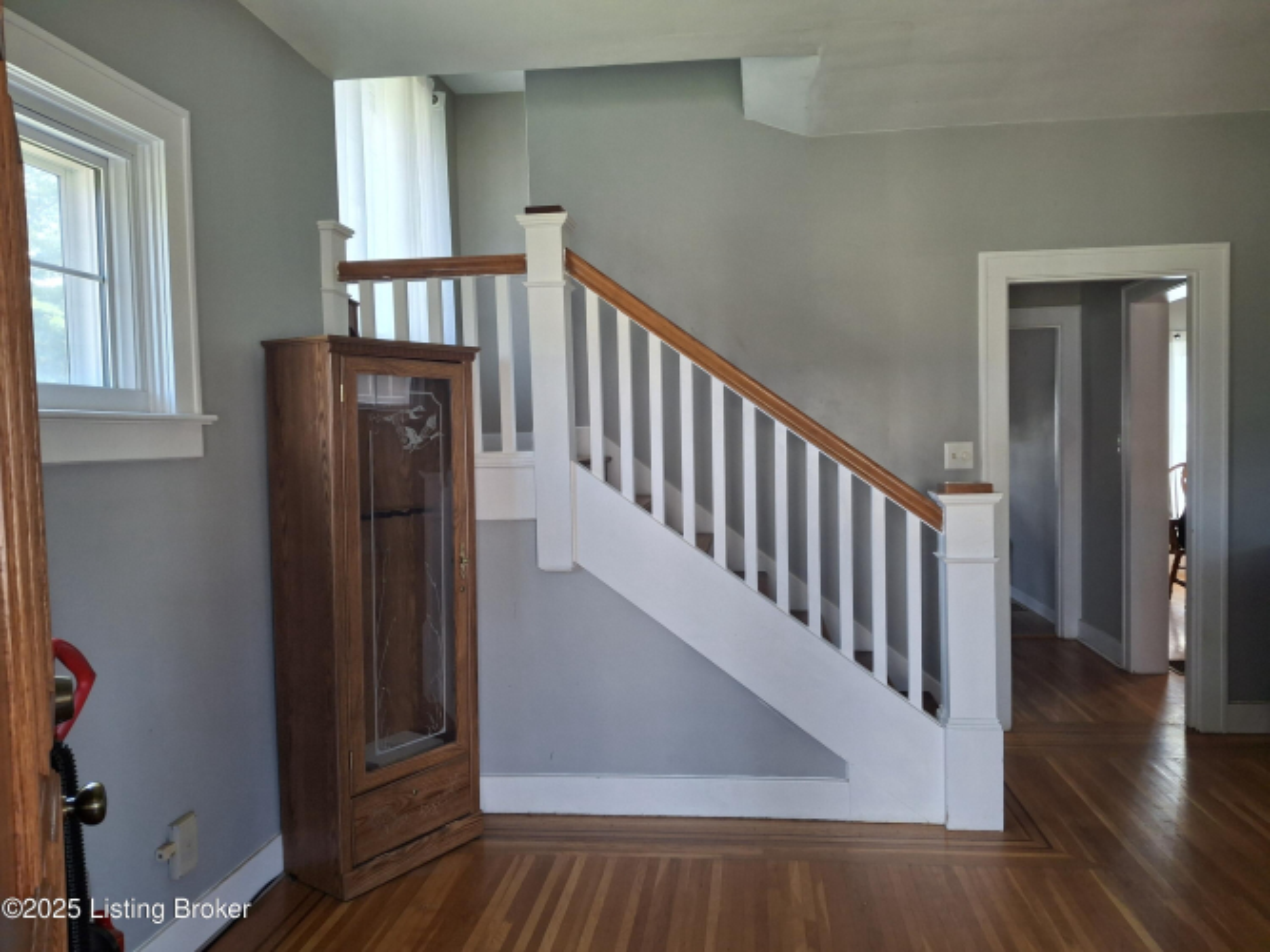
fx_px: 917
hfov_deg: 69.4
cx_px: 635
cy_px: 476
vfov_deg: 54.9
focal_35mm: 25
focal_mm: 4.69
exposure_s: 1/100
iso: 100
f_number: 1.8
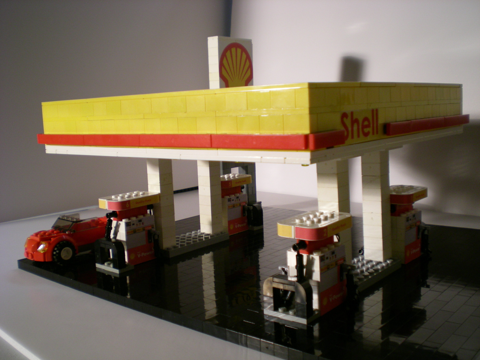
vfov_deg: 37.7
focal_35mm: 38
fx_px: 527
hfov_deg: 49.0
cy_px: 180
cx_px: 240
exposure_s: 1/59.8
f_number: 3.1
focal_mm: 6.3
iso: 111
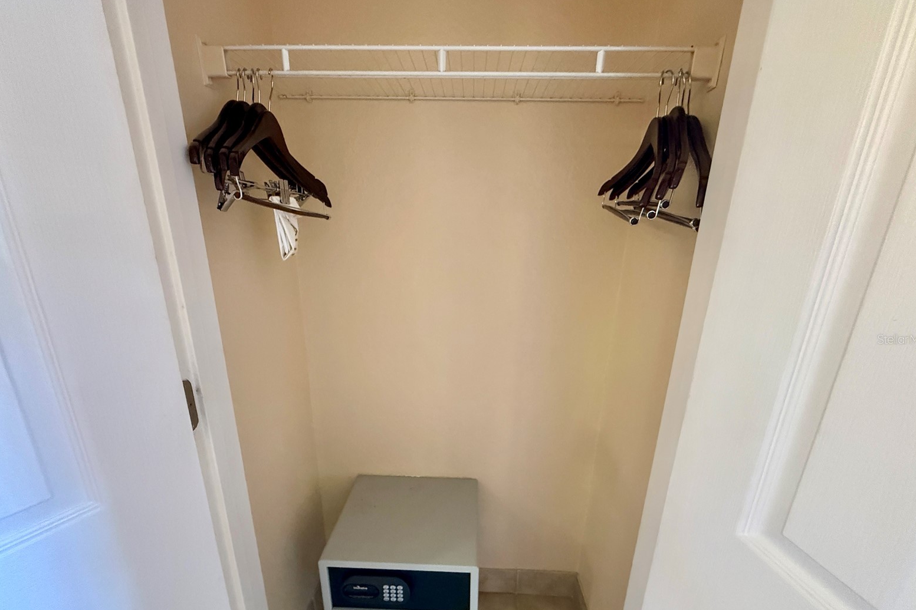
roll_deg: -1.3
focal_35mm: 15
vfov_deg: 77.0
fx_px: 382
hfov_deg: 100.4
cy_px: 339
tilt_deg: -16.2
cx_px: 461
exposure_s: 1/60
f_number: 2.2
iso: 640
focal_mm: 2.22
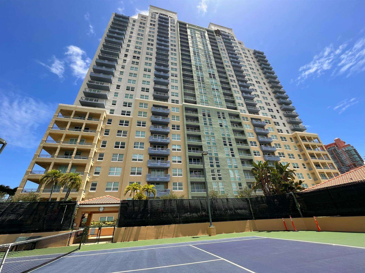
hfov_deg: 106.2
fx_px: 137
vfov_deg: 89.9
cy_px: 136
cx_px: 182
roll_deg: +3.8
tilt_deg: +30.0
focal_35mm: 13
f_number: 1.8
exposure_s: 1/1155
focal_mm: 1.57
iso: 32
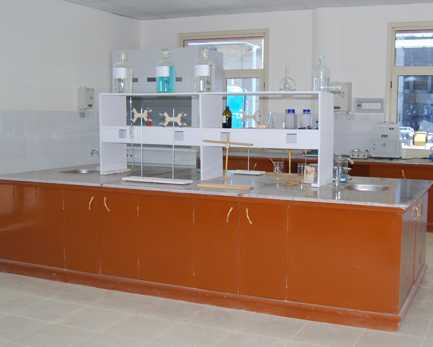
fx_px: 564
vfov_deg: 34.1
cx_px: 247
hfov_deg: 41.9
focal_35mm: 44
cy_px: 169
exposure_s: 1/60
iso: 200
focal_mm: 18
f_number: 3.5
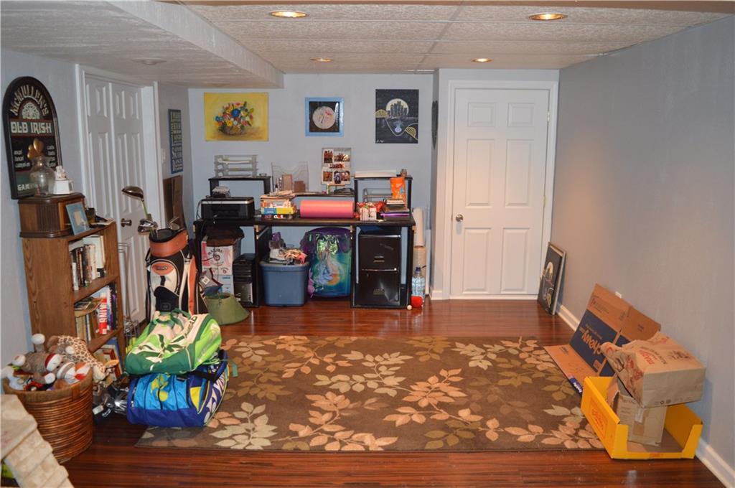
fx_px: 551
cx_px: 368
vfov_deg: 47.8
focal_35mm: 27
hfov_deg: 67.4
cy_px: 244
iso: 1250
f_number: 3.5
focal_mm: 18
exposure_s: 1/30
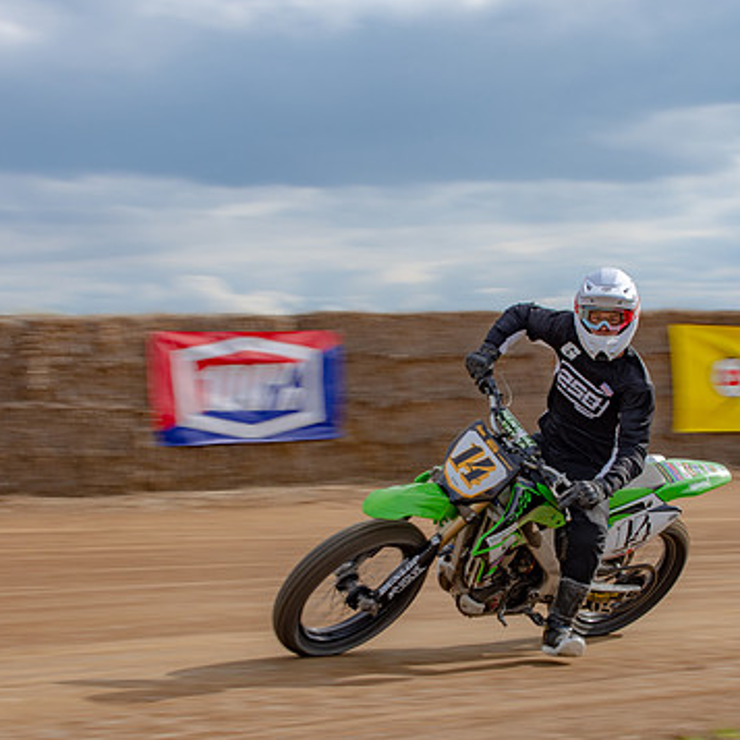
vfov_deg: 14.9
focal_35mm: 117
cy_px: 401
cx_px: 440
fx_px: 2830
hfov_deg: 14.9
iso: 100
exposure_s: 1/100
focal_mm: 50
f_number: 13
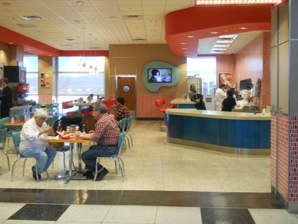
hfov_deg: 45.8
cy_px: 112
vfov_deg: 35.1
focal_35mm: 41
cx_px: 149
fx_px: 353
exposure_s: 1/30
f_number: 3.1
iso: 200
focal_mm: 6.72
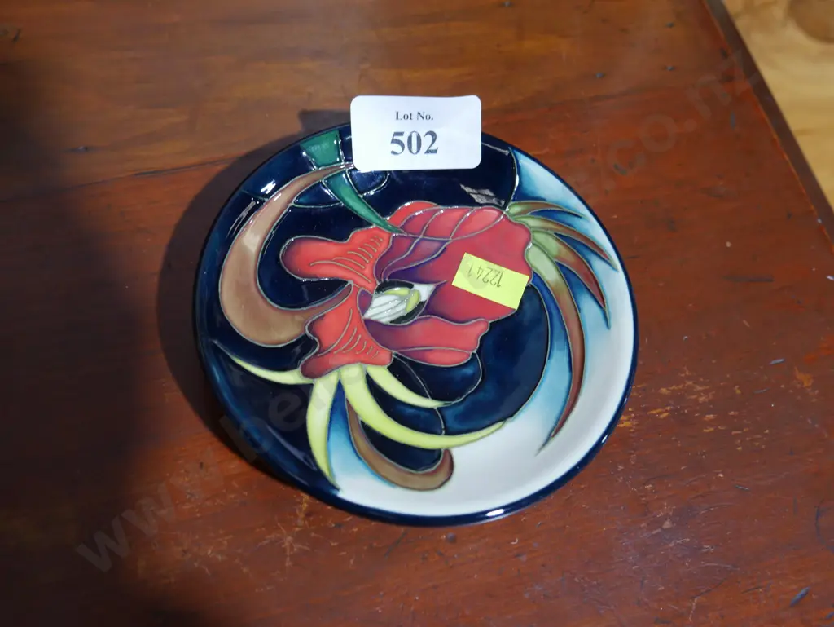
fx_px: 868
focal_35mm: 36
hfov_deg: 51.3
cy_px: 314
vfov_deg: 39.7
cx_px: 417
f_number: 4
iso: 640
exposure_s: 1/60
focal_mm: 18
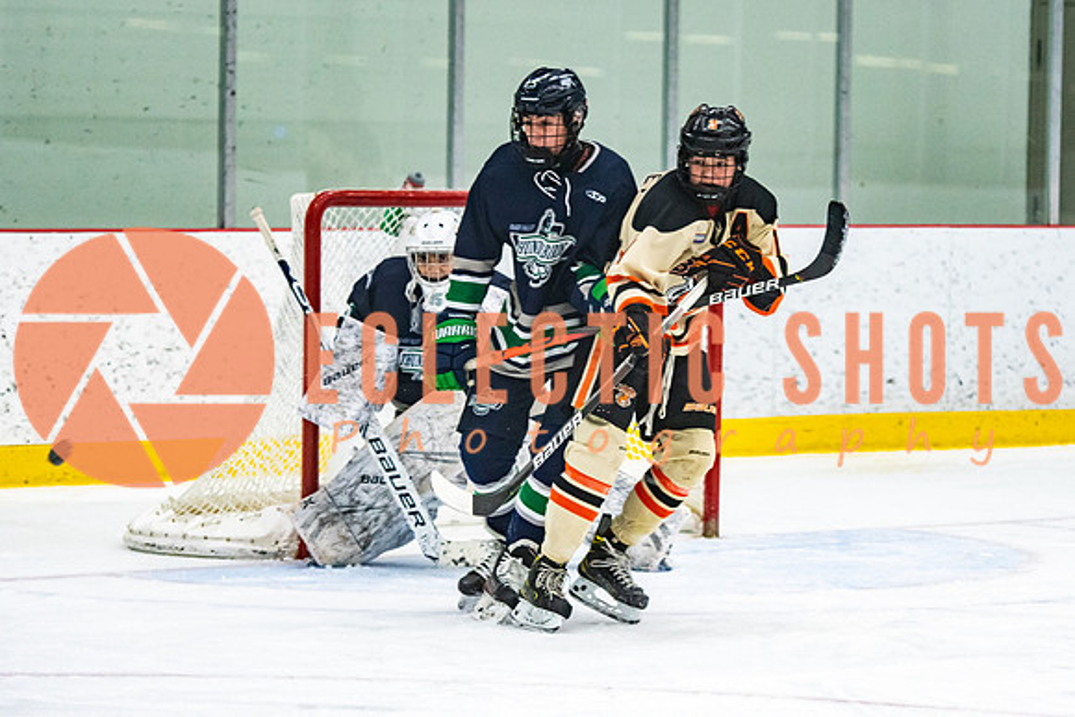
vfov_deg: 7.3
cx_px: 610
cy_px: 310
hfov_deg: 11.0
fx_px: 5590
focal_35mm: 187
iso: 1800
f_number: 2.8
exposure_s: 1/640
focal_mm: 110
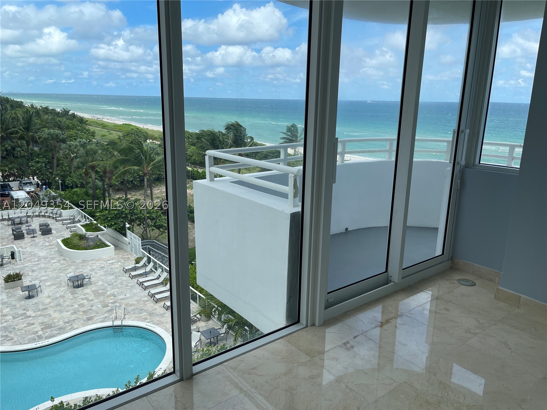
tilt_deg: -14.1
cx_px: 274
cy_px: 205
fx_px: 411
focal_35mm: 26
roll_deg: -1.3
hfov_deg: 67.3
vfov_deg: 53.1
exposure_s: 1/1011
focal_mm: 5.1
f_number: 1.6
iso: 32
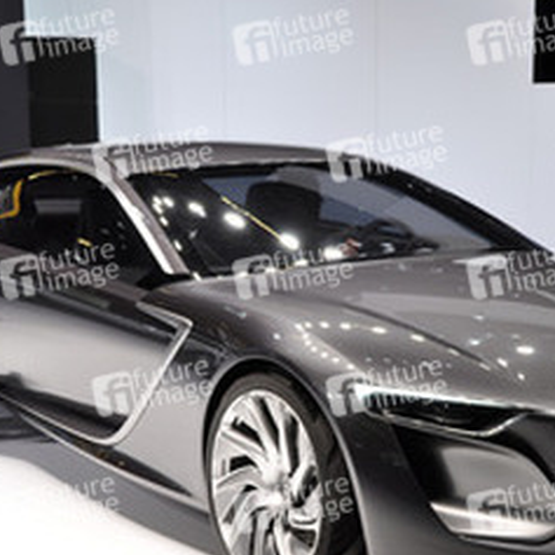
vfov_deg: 20.4
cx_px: 324
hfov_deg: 20.4
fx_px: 1538
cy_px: 330
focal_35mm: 85
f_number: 5.6
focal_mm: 35
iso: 400
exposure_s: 1/160
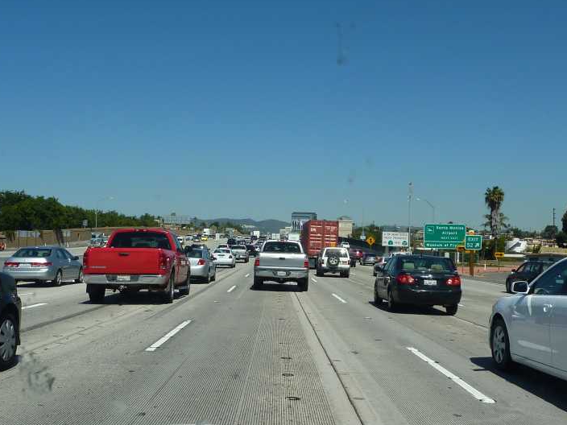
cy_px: 225
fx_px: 672
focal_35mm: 41
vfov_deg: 35.1
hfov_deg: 45.8
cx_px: 282
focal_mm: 4.4
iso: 80
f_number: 5.6
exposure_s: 1/500
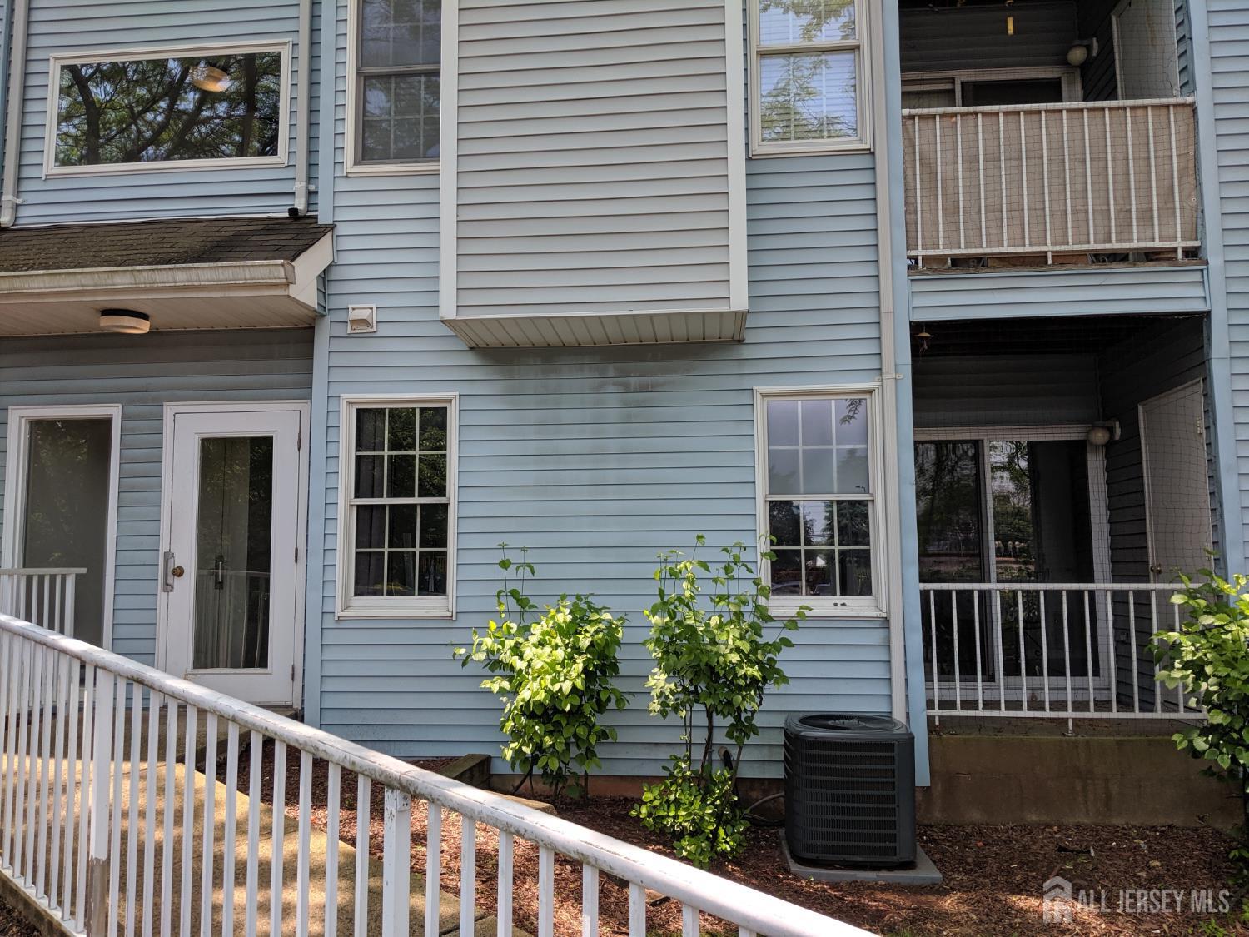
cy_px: 468
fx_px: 974
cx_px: 624
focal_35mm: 27
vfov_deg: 51.4
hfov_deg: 65.3
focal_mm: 4.44
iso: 45
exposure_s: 1/867
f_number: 1.8
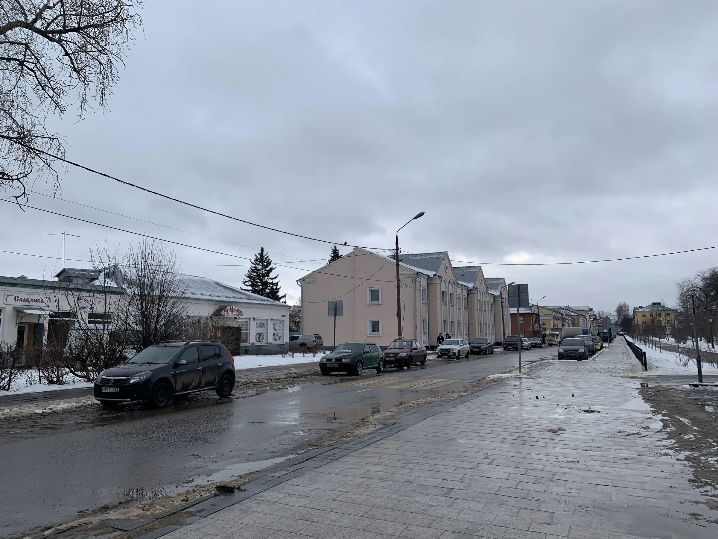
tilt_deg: +7.2
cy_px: 270
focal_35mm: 26
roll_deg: +0.8
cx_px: 359
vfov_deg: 53.1
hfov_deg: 67.3
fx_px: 539
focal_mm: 4.25
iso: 25
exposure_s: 1/1490
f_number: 1.8
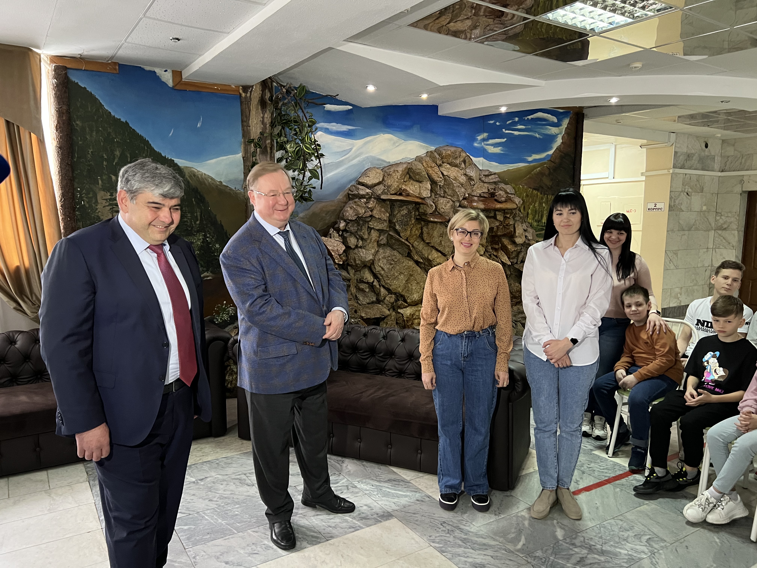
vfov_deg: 53.1
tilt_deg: -6.4
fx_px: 569
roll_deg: +0.4
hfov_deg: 67.3
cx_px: 378
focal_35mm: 26
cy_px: 284
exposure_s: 1/50
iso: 500
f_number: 1.5
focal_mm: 5.7
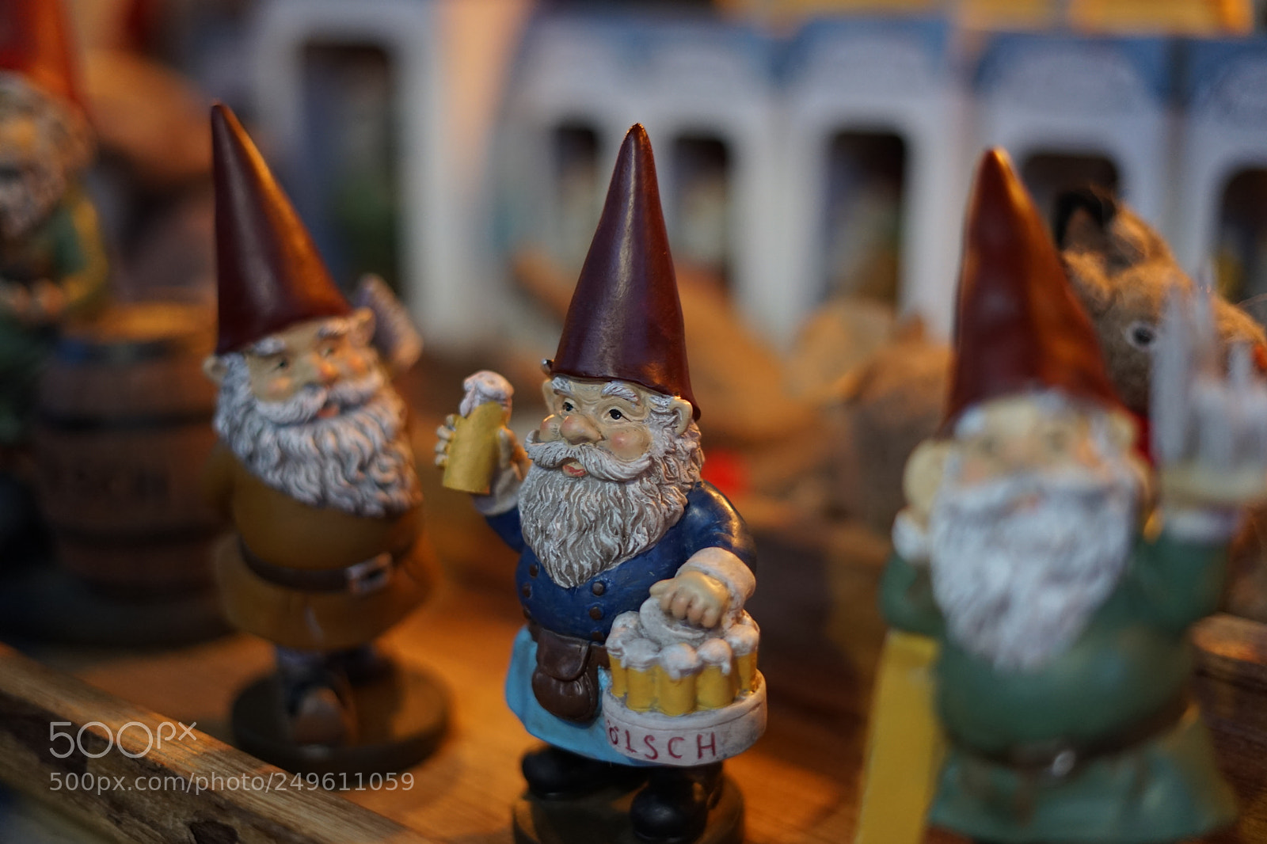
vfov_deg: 27.0
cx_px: 634
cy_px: 422
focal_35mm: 50
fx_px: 1759
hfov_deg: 39.6
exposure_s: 1/60
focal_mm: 50
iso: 1000
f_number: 2
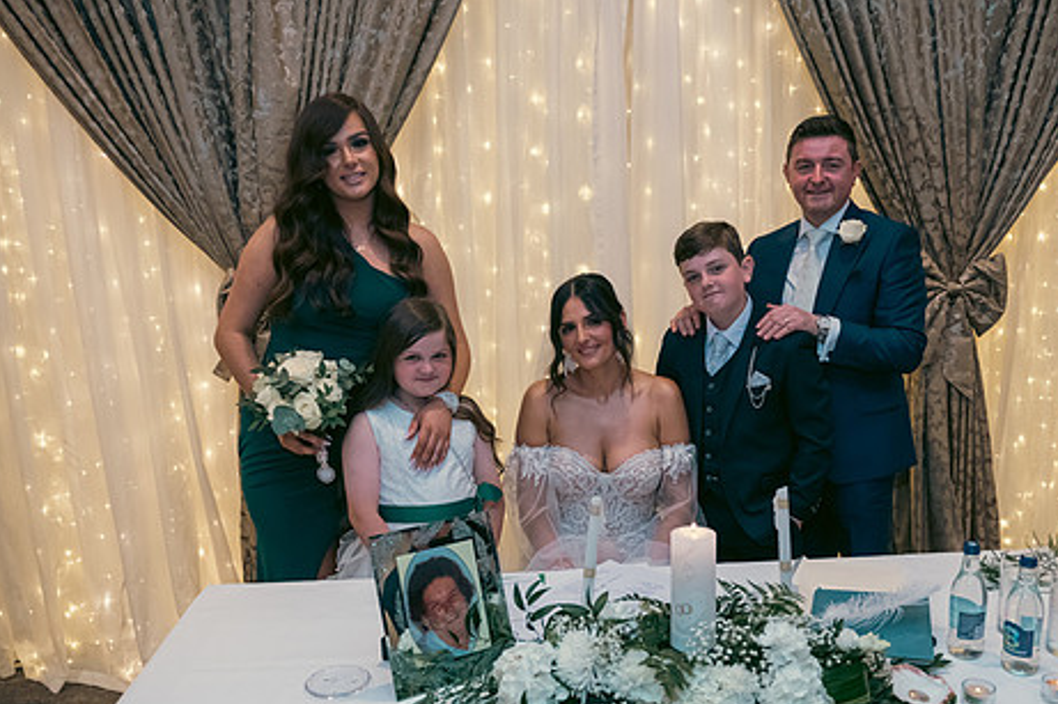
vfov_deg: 38.8
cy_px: 402
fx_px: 999
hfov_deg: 55.6
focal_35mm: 34
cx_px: 601
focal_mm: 27
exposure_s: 1/160
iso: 800
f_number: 3.5
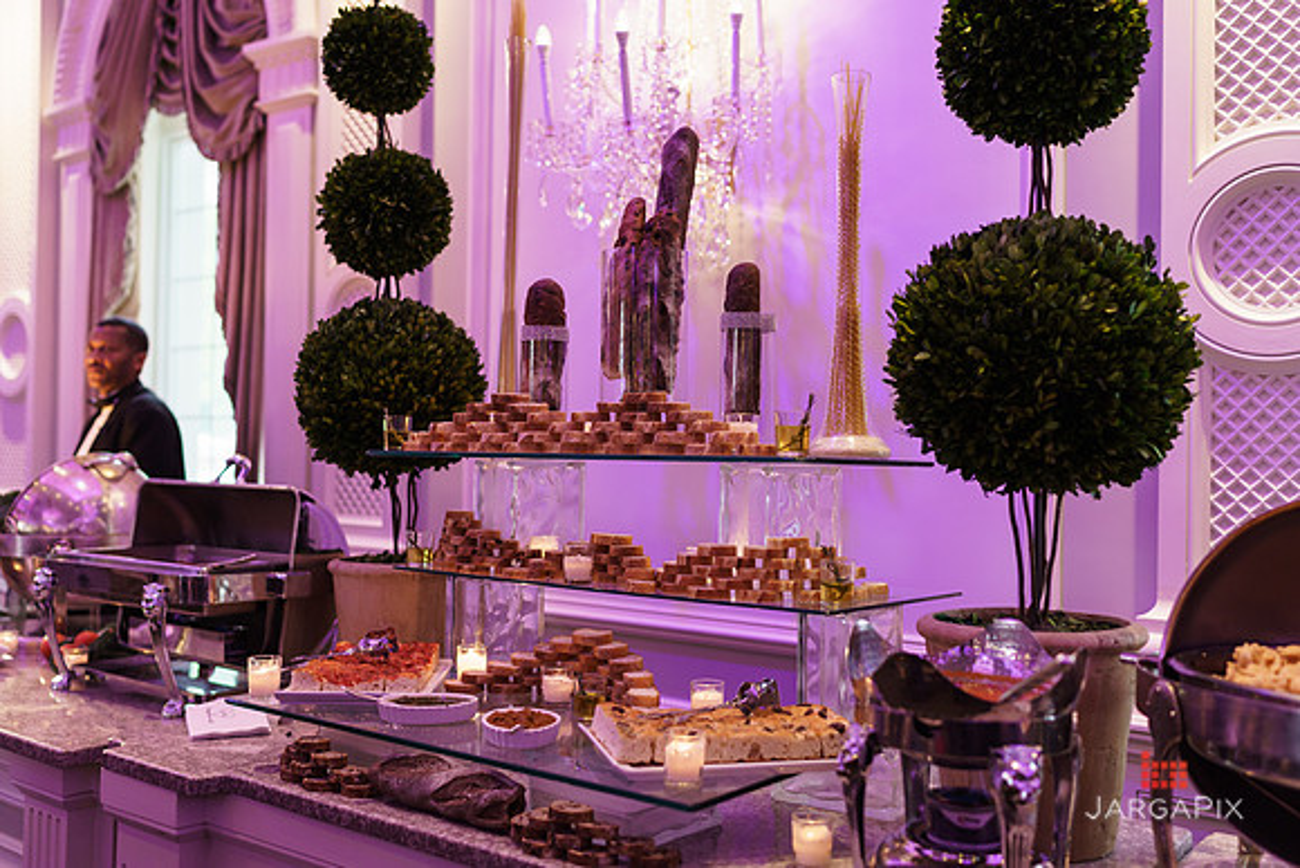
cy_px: 434
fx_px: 1264
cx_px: 650
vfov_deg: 37.9
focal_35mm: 35
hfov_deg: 54.4
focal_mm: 35
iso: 640
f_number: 2
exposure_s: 1/125
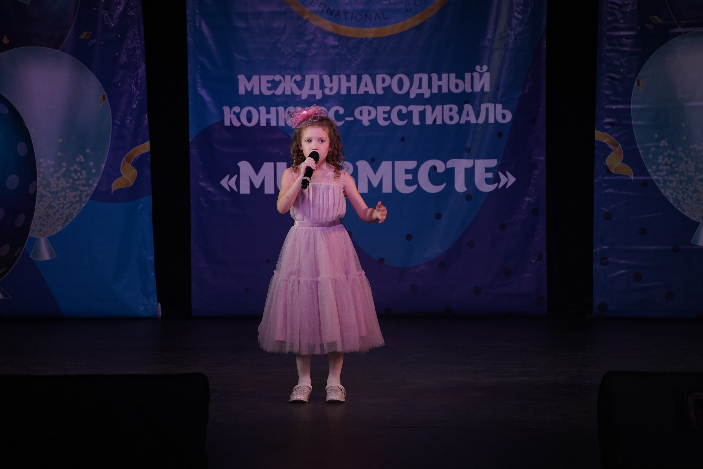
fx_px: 2968
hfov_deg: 13.5
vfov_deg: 9.0
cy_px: 234
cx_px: 352
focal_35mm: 152
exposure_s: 1/400
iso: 2000
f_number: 5.6
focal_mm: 152
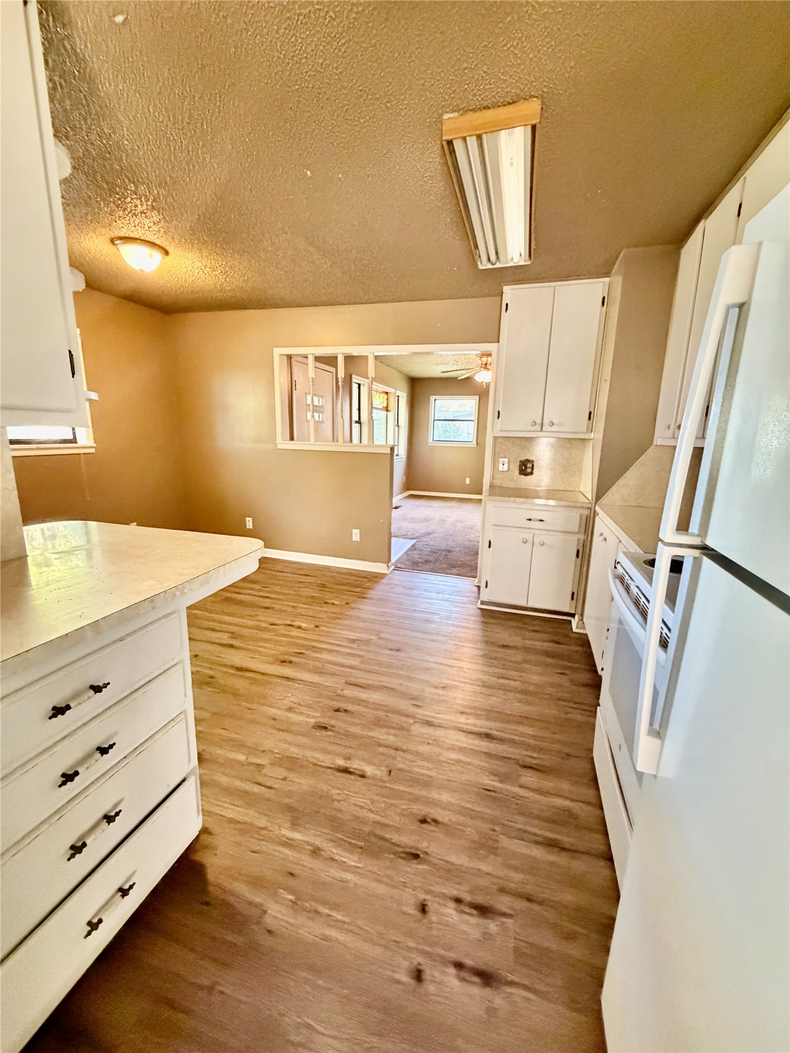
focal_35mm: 14
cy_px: 526
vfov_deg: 102.1
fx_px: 426
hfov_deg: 85.7
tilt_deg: -12.0
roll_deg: -1.8
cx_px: 395
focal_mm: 2.22
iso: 800
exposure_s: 1/60
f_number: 2.2
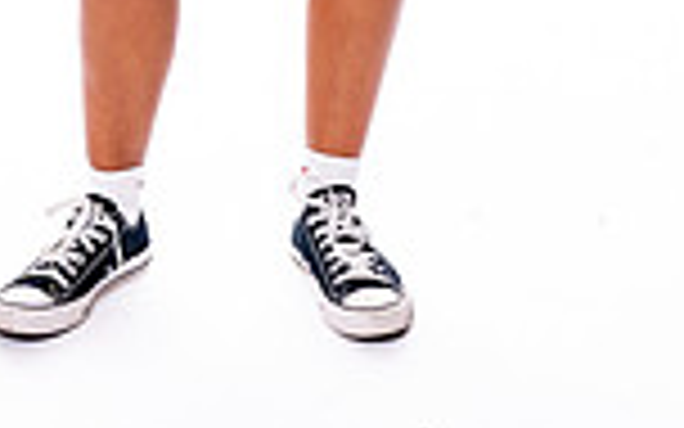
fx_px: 2983
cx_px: 194
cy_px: -514
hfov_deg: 13.1
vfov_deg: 7.7
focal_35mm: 160
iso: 400
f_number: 8
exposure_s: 1/160
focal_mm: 53
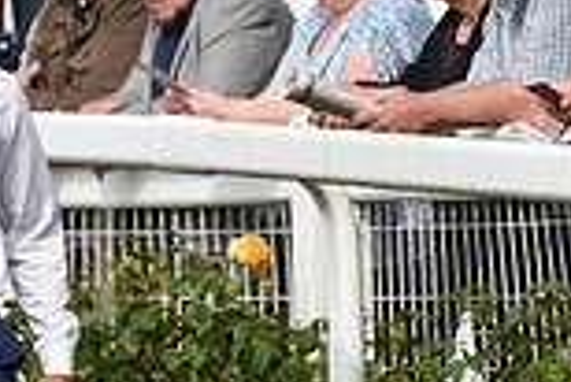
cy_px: 299
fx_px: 11970
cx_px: -356
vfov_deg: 1.8
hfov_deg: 2.7
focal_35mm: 754
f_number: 5.6
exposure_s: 1/3200
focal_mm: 200
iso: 500
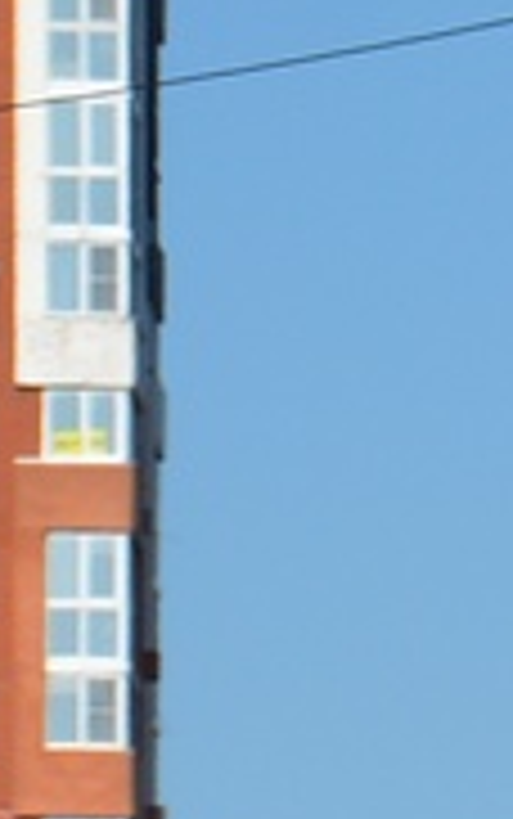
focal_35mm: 943
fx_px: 21065
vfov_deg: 2.2
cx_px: 1012
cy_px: 2120
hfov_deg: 1.4
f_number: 9
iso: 100
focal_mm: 75
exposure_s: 1/320
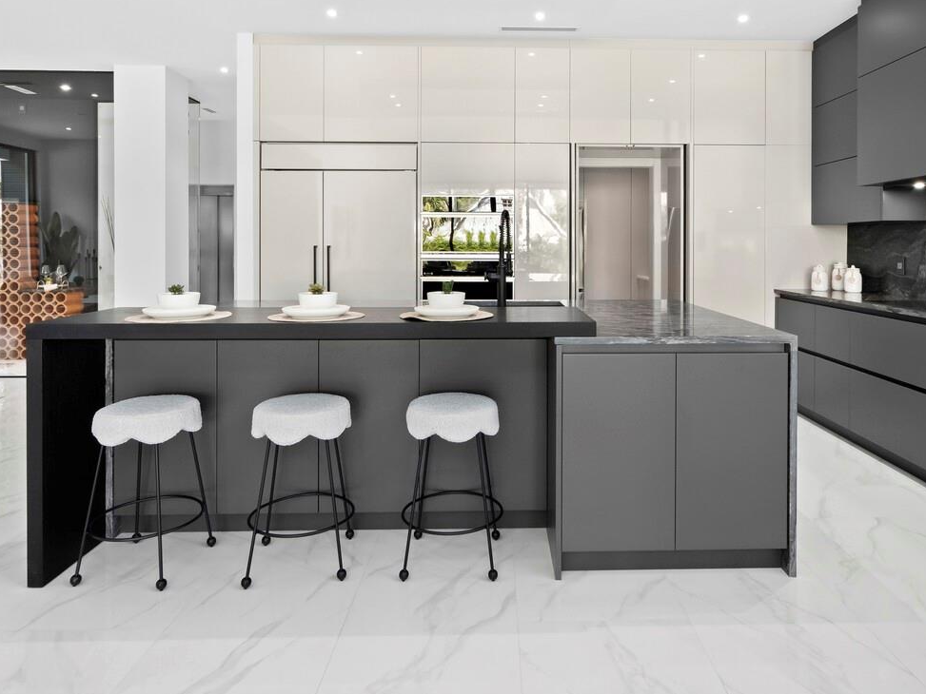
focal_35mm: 23
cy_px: 252
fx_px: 615
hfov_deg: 73.7
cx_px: 512
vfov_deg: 58.0
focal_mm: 7
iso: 400
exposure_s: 1/6
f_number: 7.1
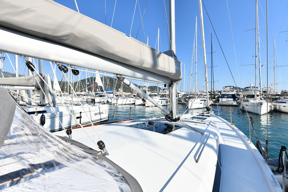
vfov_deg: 70.4
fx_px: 136
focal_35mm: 17
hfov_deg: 93.3
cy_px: 96
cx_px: 144
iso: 100
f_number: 5.6
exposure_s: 1/500
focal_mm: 17
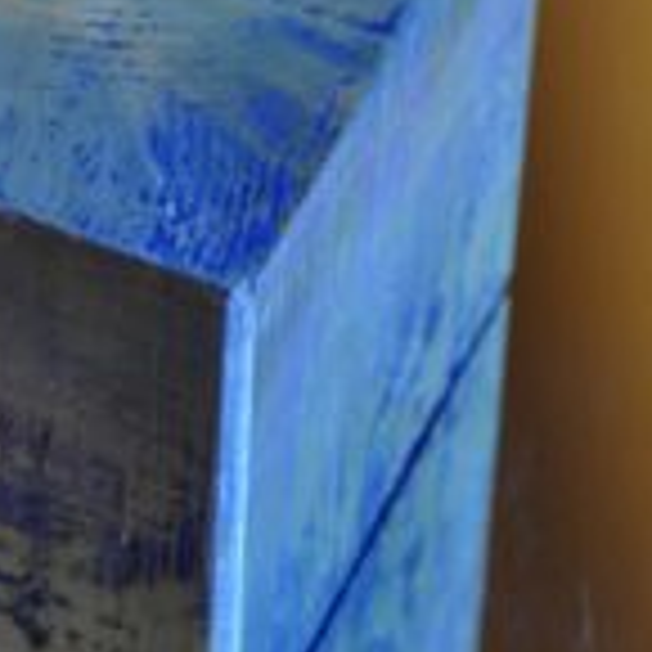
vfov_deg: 5.5
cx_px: 38
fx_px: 6734
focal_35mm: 316
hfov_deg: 5.5
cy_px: 22
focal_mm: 80
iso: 1600
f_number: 5
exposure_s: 1/25
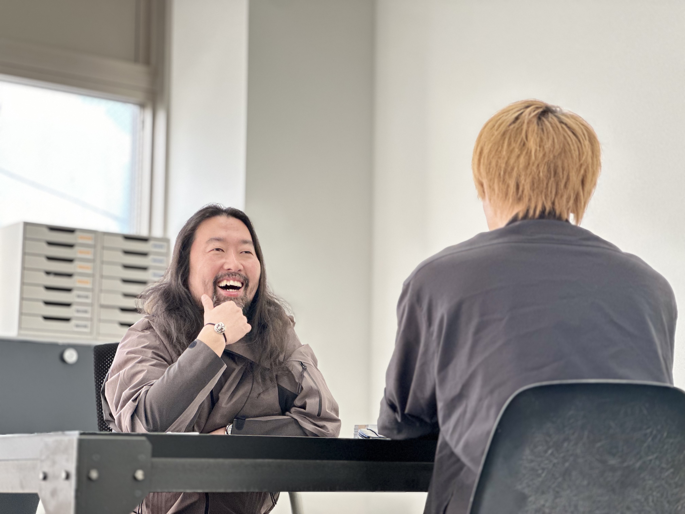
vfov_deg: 19.1
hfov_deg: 25.3
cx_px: 342
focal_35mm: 77
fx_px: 1524
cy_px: 257
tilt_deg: +10.3
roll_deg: -0.3
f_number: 2.8
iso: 125
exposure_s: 1/121
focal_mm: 9
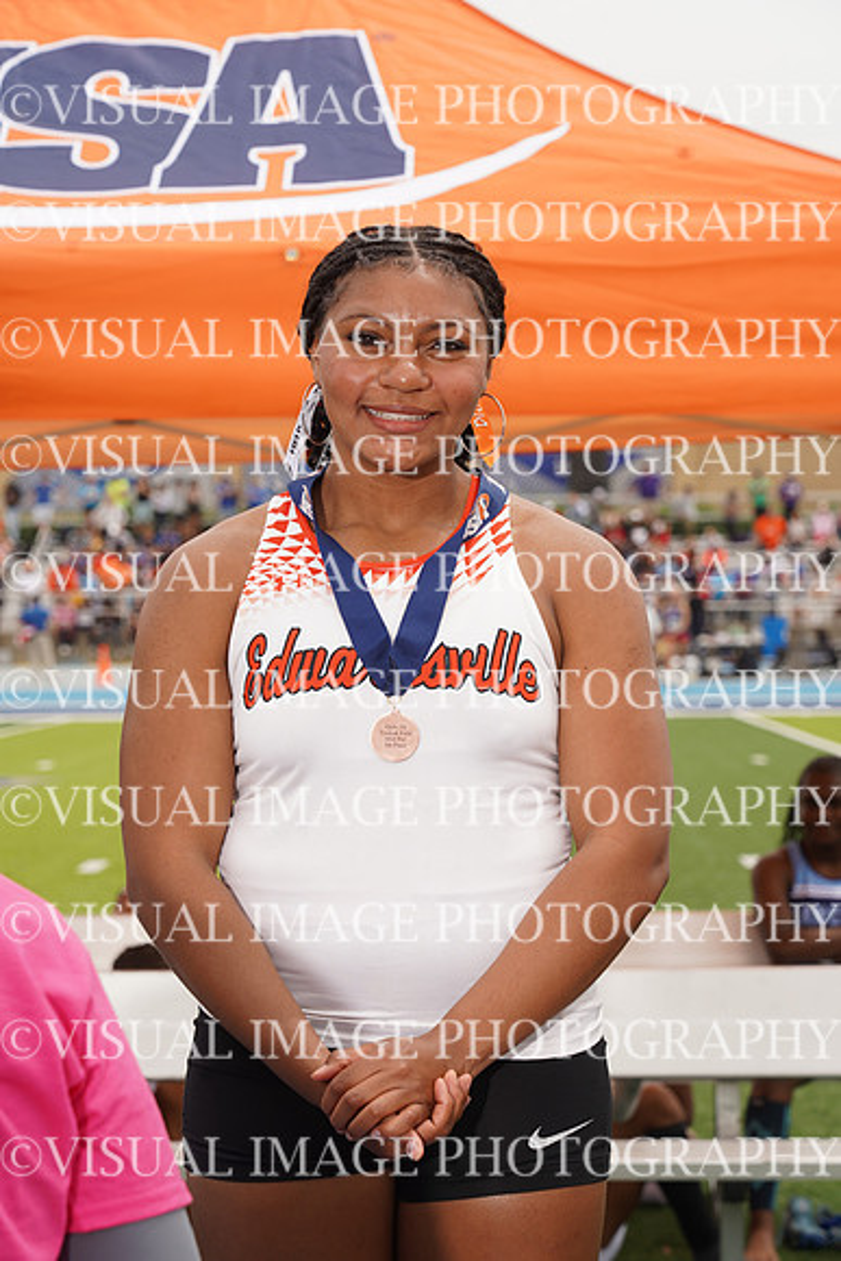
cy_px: 630
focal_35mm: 105
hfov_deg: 13.0
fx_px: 3677
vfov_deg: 19.5
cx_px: 420
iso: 100
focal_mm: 105
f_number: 8
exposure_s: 1/200
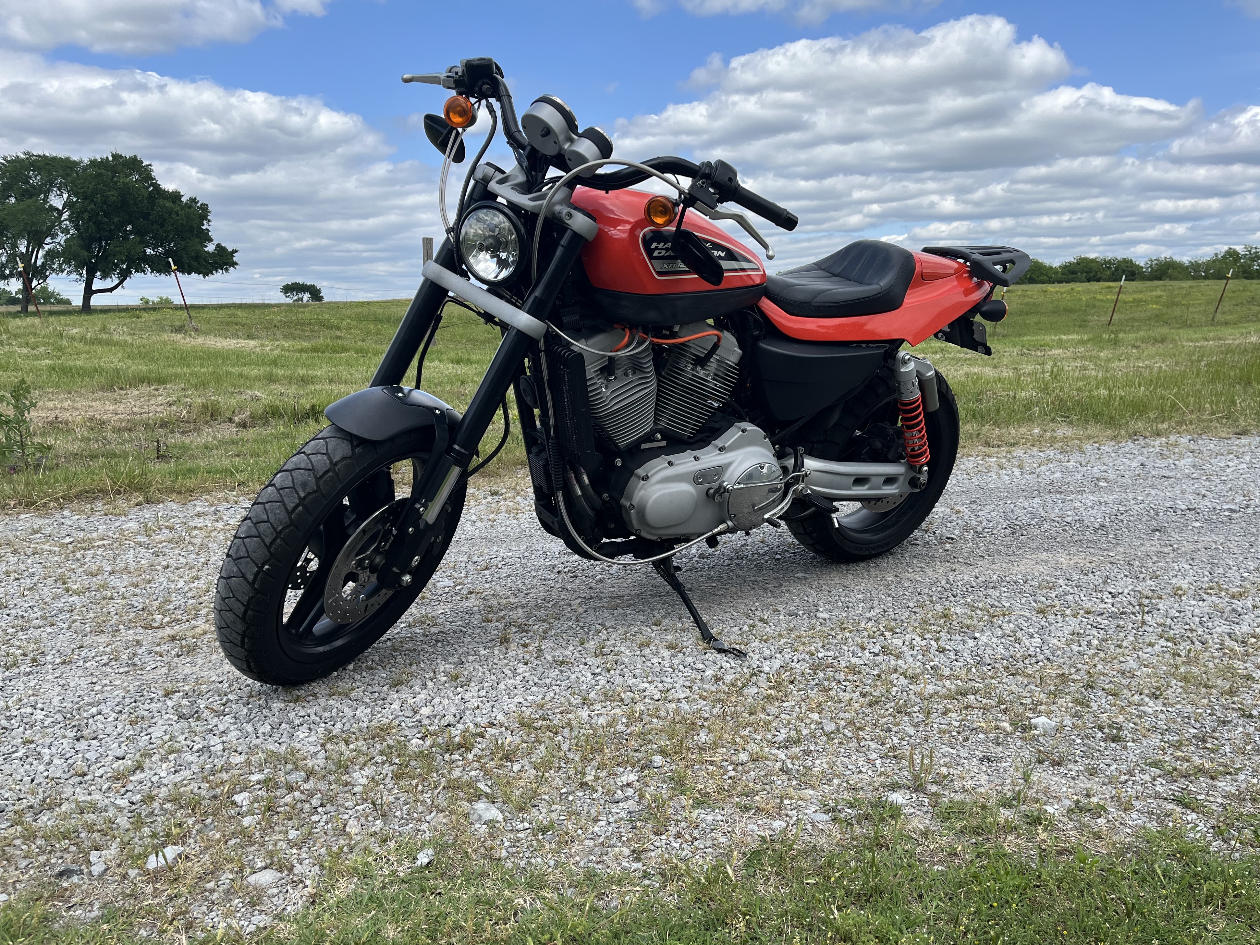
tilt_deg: -10.6
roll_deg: +0.1
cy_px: 484
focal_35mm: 27
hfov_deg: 65.3
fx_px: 983
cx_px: 650
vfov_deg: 51.3
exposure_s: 1/2309
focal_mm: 5.1
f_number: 1.6
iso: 50
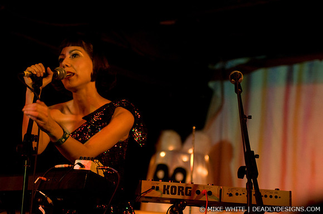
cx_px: 162
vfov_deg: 13.0
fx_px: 941
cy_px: 107
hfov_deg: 19.5
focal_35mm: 105
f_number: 2.8
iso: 1000
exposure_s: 1/60
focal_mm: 70
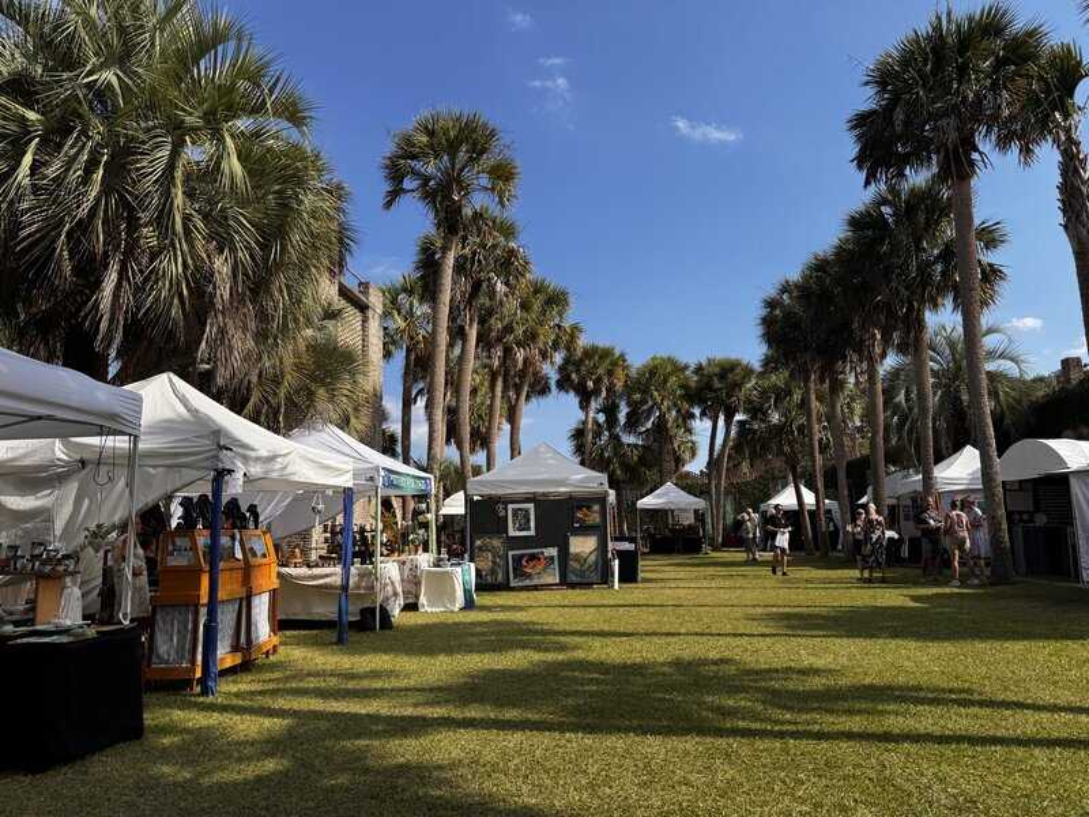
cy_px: 408
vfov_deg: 56.8
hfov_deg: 71.6
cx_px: 544
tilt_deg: +9.1
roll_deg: +1.8
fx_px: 755
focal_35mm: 24
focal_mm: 6.76
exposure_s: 1/3597
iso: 80
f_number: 1.78
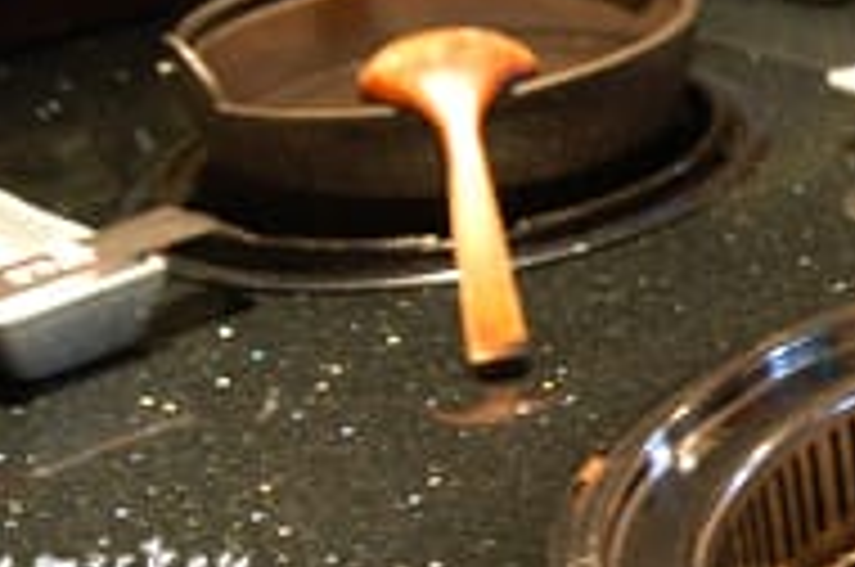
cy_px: 351
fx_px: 2940
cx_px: 963
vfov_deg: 11.0
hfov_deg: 16.0
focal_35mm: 124
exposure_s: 1/3
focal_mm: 28
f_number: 5
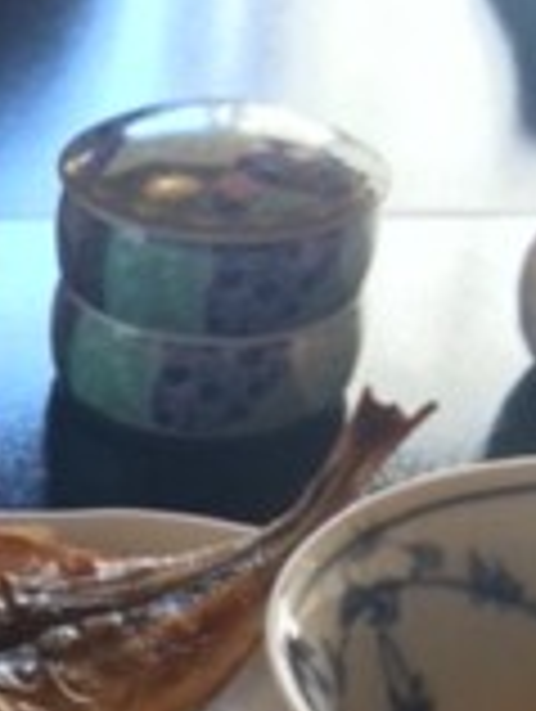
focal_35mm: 110
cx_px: -216
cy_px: 981
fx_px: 2265
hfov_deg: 12.9
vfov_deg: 16.6
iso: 40
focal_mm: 4.15
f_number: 2.2
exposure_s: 1/60
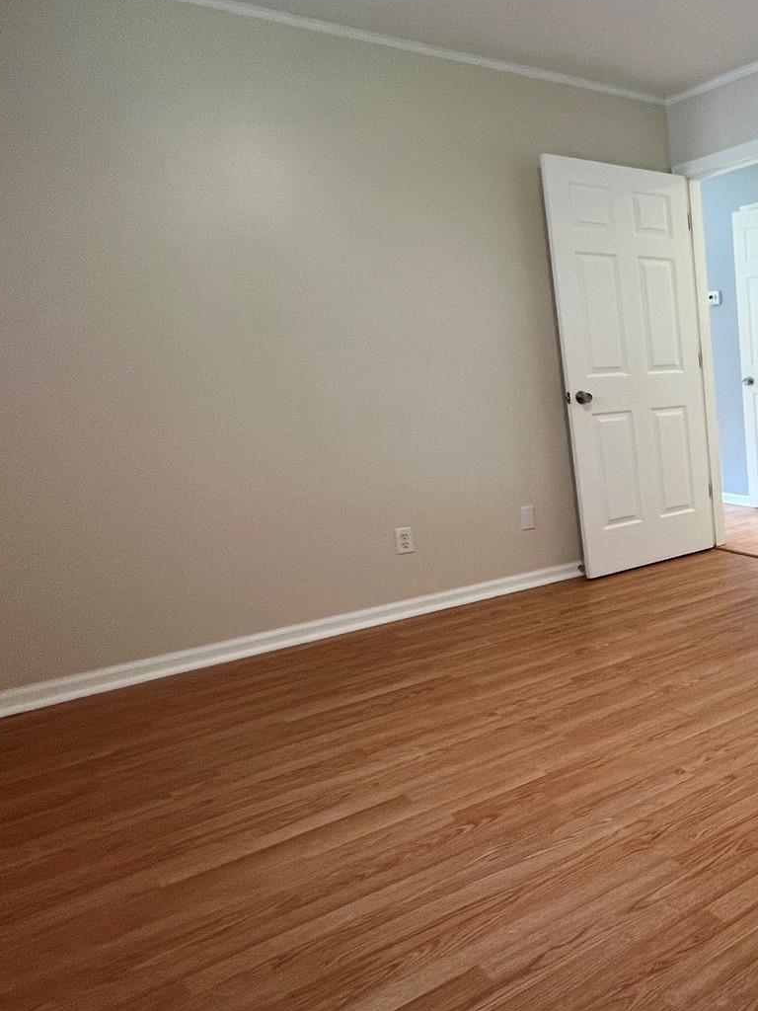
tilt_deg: -11.6
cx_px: 845
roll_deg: +2.7
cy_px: 523
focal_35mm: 26
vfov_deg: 67.3
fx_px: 759
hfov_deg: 41.5
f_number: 1.8
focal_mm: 1.57
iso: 160
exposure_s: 1/60
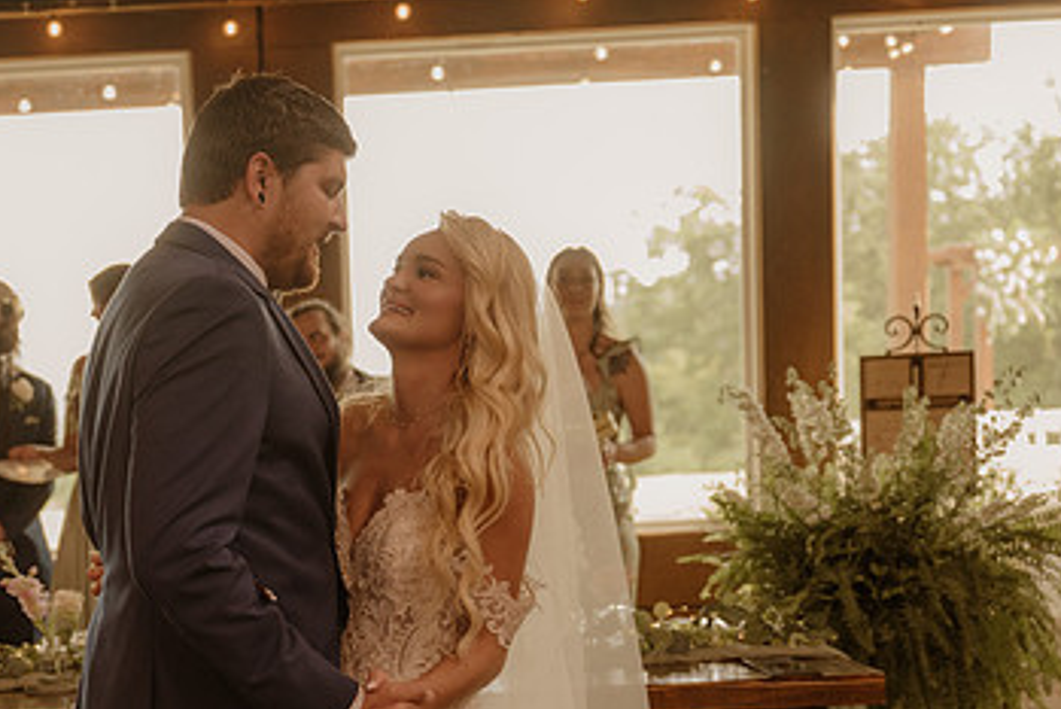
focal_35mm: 73
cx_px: 157
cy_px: 609
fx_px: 2152
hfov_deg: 27.0
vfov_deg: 18.4
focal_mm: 41
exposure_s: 1/250
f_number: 2.8
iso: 1000
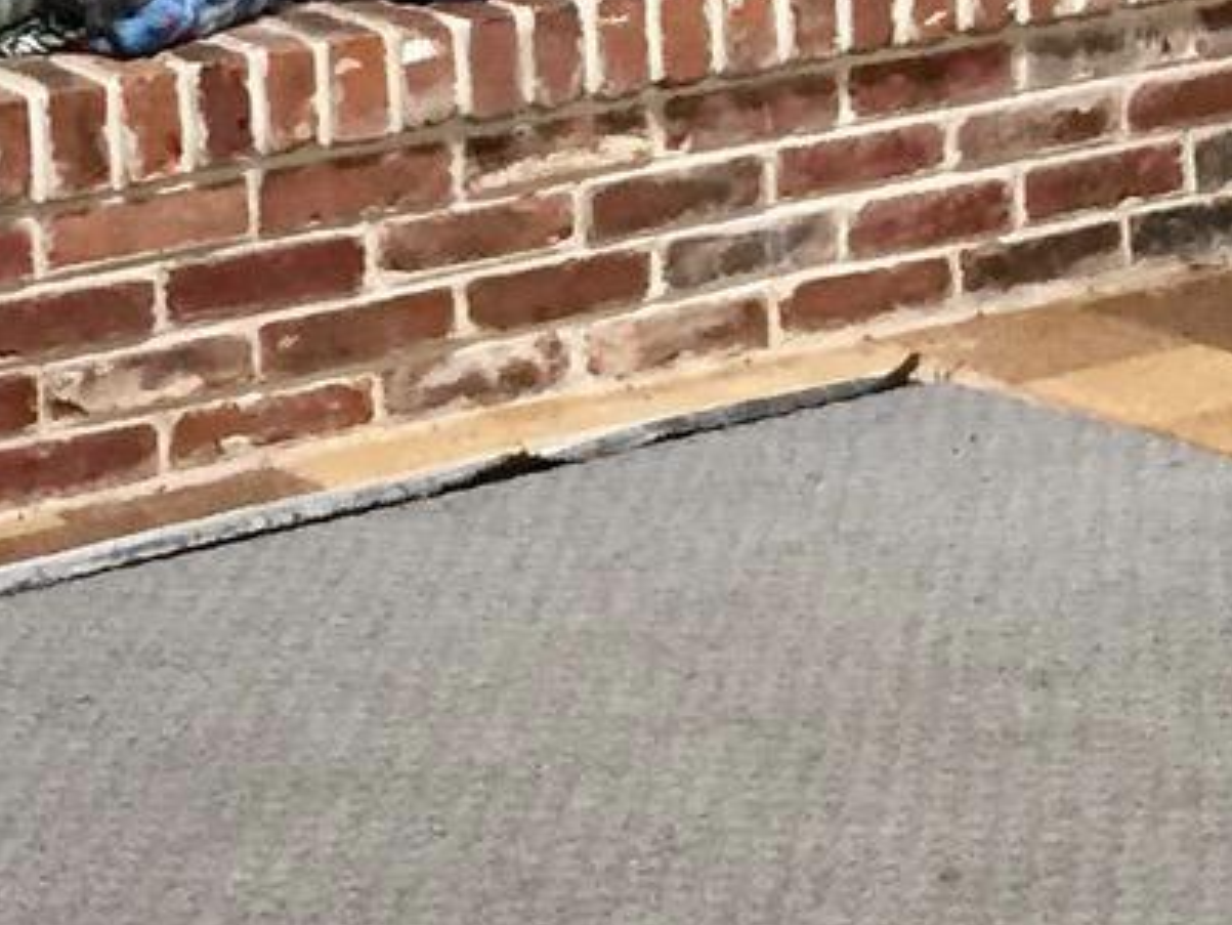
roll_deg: +1.8
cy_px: -267
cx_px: 1564
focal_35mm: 148
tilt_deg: -8.2
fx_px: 5269
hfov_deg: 12.9
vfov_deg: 9.8
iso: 200
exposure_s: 1/33
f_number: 2.2
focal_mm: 4.15
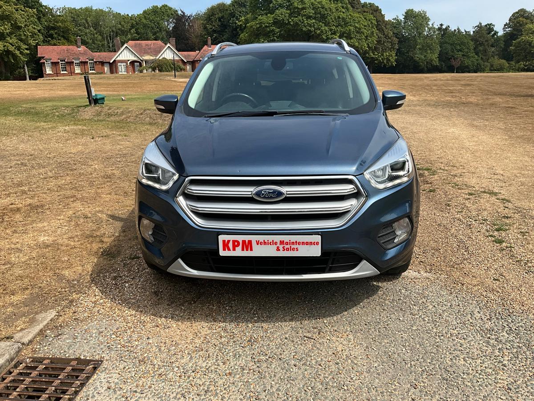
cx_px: 267
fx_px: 447
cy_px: 200
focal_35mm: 29
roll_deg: +1.7
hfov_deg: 61.7
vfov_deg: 48.2
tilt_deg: -13.3
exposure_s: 1/2058
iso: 25
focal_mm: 3
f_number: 1.8
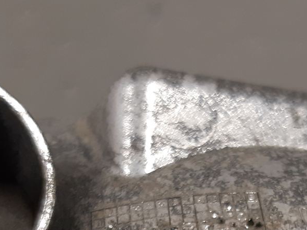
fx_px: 798
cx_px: 221
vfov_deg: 15.4
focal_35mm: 90
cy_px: 319
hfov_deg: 21.6
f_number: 1.7
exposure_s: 1/50
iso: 100
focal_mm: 3.93
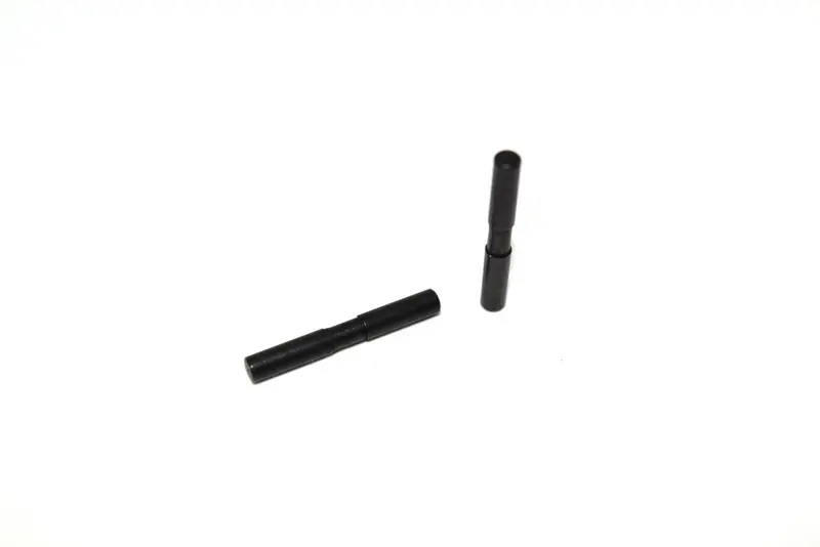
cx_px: 410
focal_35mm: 57
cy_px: 274
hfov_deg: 35.0
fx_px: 1299
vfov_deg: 23.8
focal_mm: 38
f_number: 7.1
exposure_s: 1/60
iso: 100
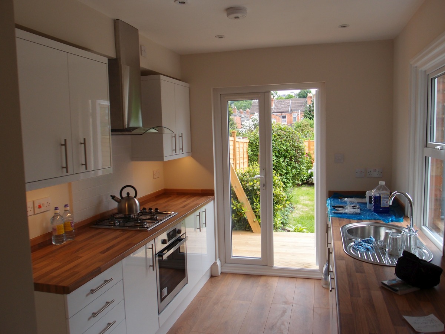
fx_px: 360
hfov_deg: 63.4
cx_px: 222
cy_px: 167
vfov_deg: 49.7
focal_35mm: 28
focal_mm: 6
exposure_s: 1/250
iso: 100
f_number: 2.5
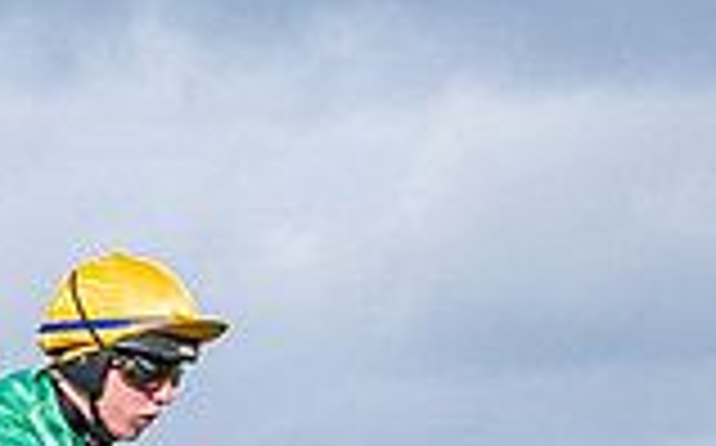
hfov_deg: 5.7
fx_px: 7095
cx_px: -255
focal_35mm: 364
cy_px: 871
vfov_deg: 3.6
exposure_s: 1/2000
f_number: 4
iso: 200
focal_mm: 35
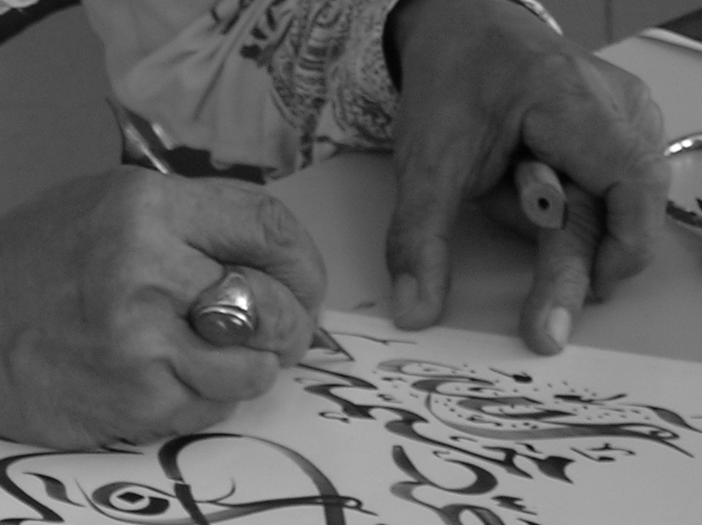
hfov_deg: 11.3
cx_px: 322
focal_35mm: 175
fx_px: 3545
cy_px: 649
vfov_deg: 8.4
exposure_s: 1/28.3
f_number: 3.6
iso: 50
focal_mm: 10.4
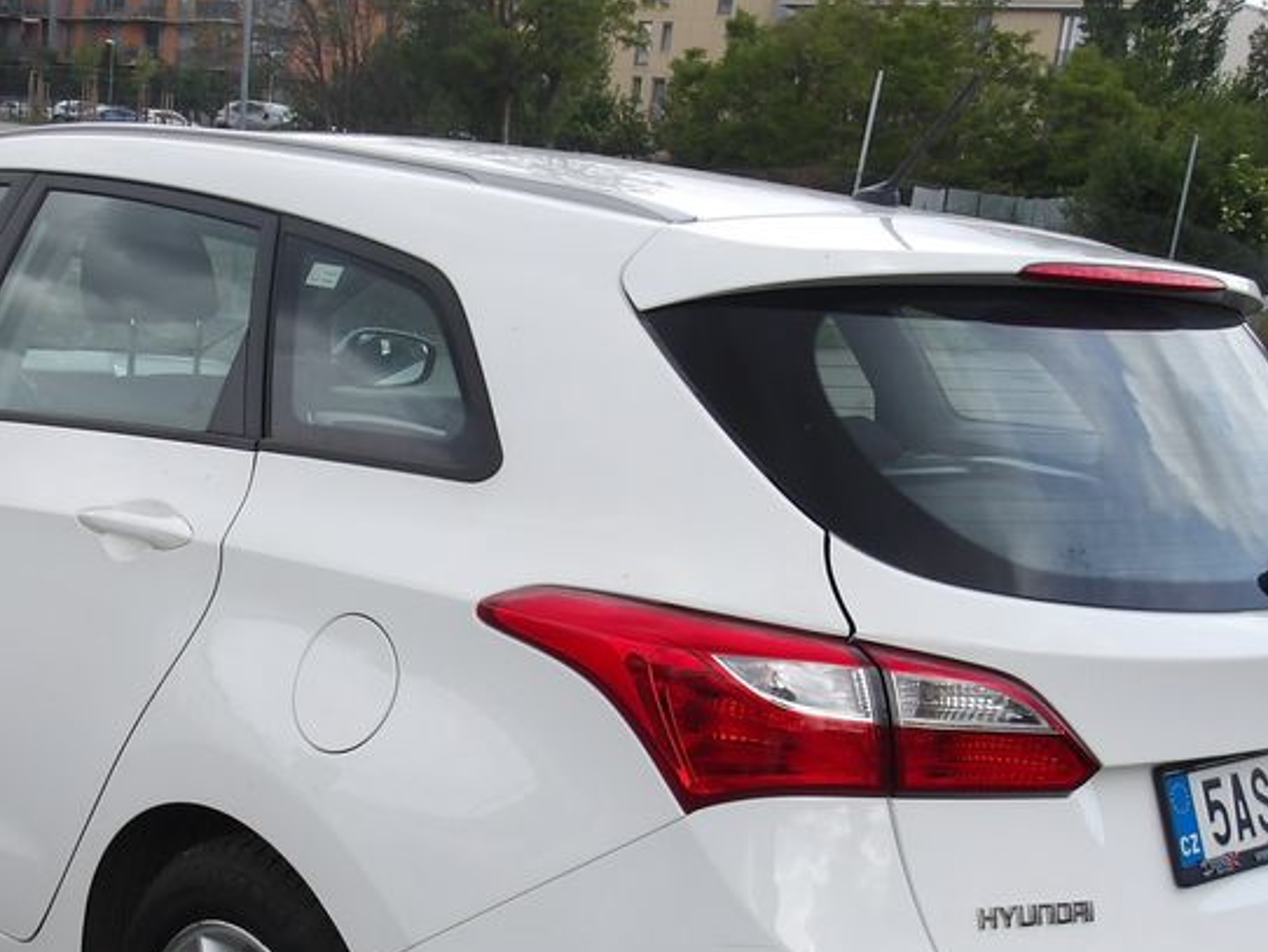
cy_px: 720
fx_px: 1869
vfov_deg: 28.1
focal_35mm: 51
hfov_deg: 37.3
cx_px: 487
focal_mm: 4.9
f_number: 3
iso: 100
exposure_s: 1/613
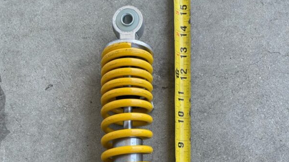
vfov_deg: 27.8
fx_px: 291
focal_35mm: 38
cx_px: 144
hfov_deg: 52.8
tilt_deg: -86.0
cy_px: 189
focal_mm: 5.1
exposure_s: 1/545
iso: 32
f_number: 1.6
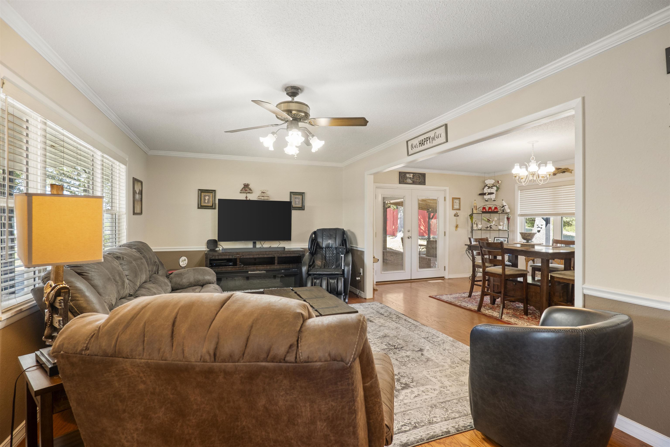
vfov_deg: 73.7
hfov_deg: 96.7
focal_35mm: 16
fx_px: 298
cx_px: 335
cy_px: 224
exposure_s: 1/20
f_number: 5.6
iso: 1250
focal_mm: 16
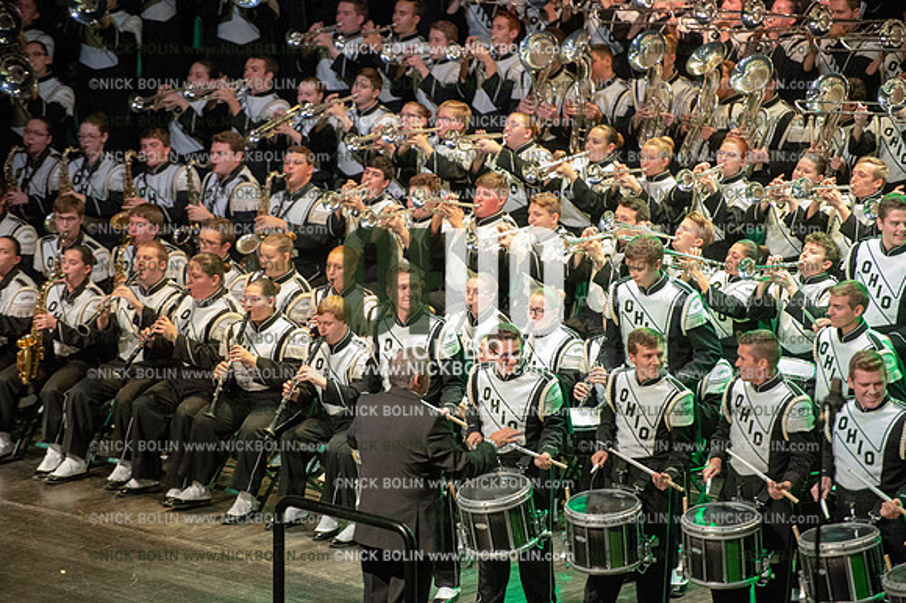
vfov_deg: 6.9
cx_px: 453
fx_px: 5030
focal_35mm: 200
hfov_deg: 10.3
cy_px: 302
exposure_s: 1/640
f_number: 2.8
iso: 8000
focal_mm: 200
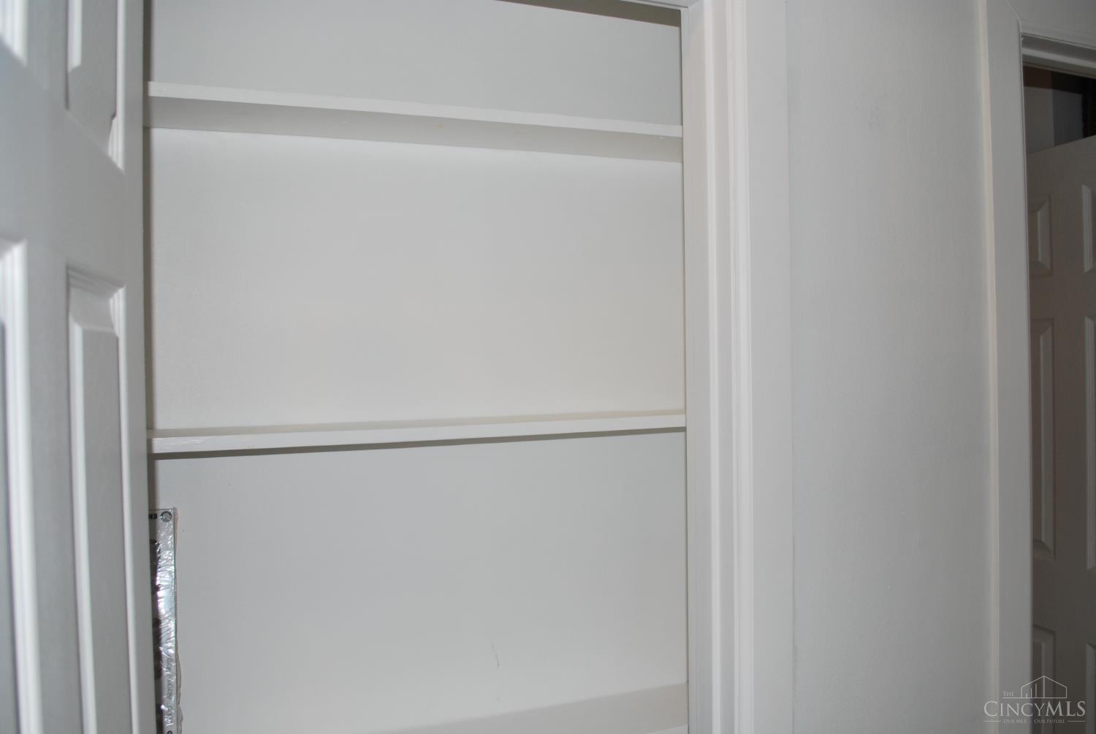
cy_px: 367
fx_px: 914
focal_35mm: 30
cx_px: 548
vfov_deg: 43.7
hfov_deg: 61.9
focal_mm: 20
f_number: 3.8
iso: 200
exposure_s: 1/60
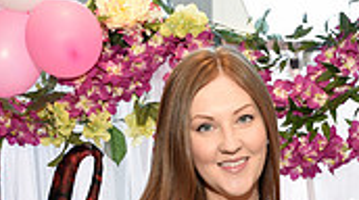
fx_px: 1178
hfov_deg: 17.1
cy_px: 401
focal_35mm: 124
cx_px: 332
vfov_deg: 9.1
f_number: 5
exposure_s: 1/60
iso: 200
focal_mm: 35
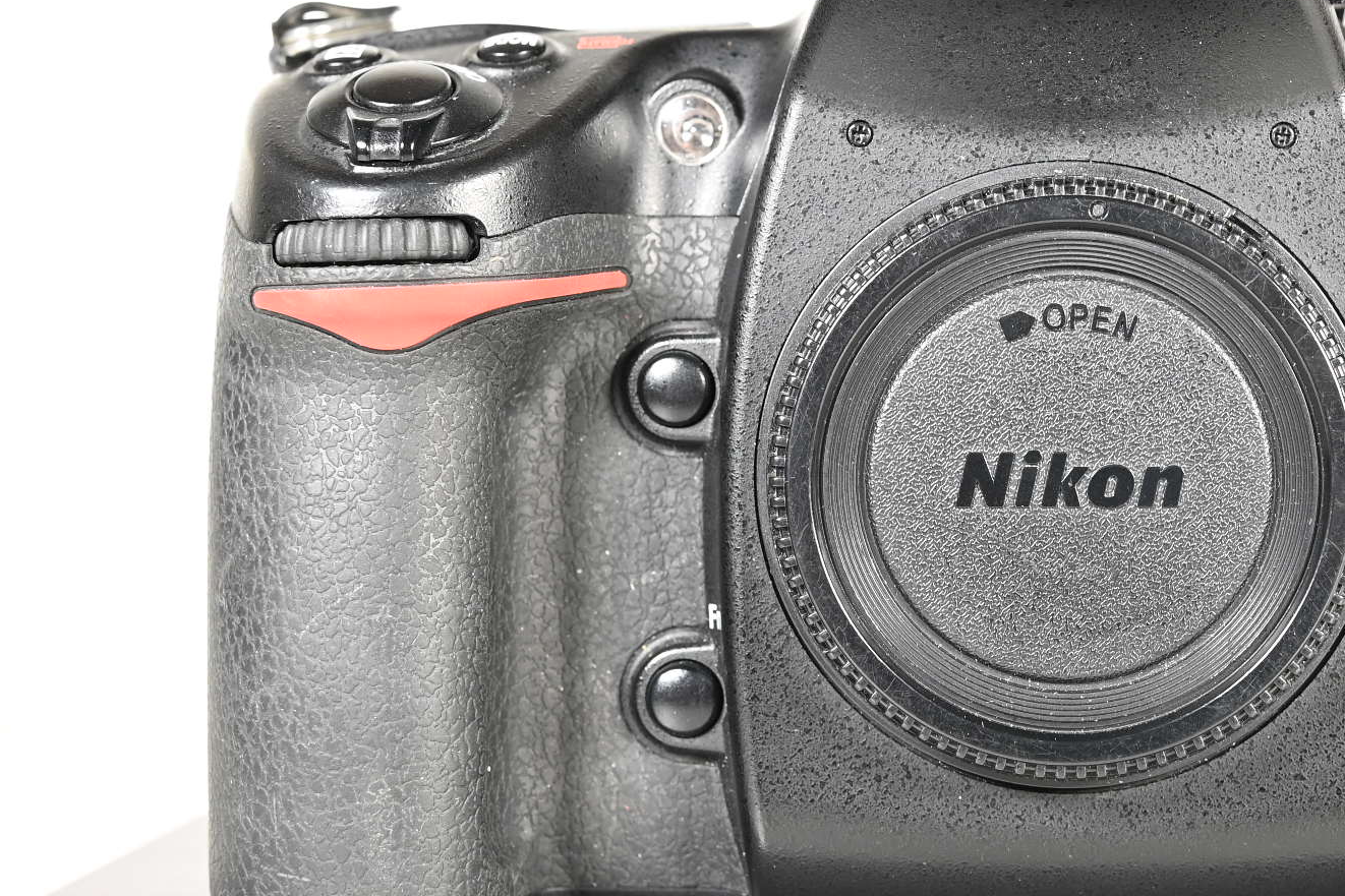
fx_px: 2503
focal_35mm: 67
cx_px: 980
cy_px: 367
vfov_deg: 20.3
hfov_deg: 29.7
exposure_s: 1/50
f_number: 5
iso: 400
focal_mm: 30
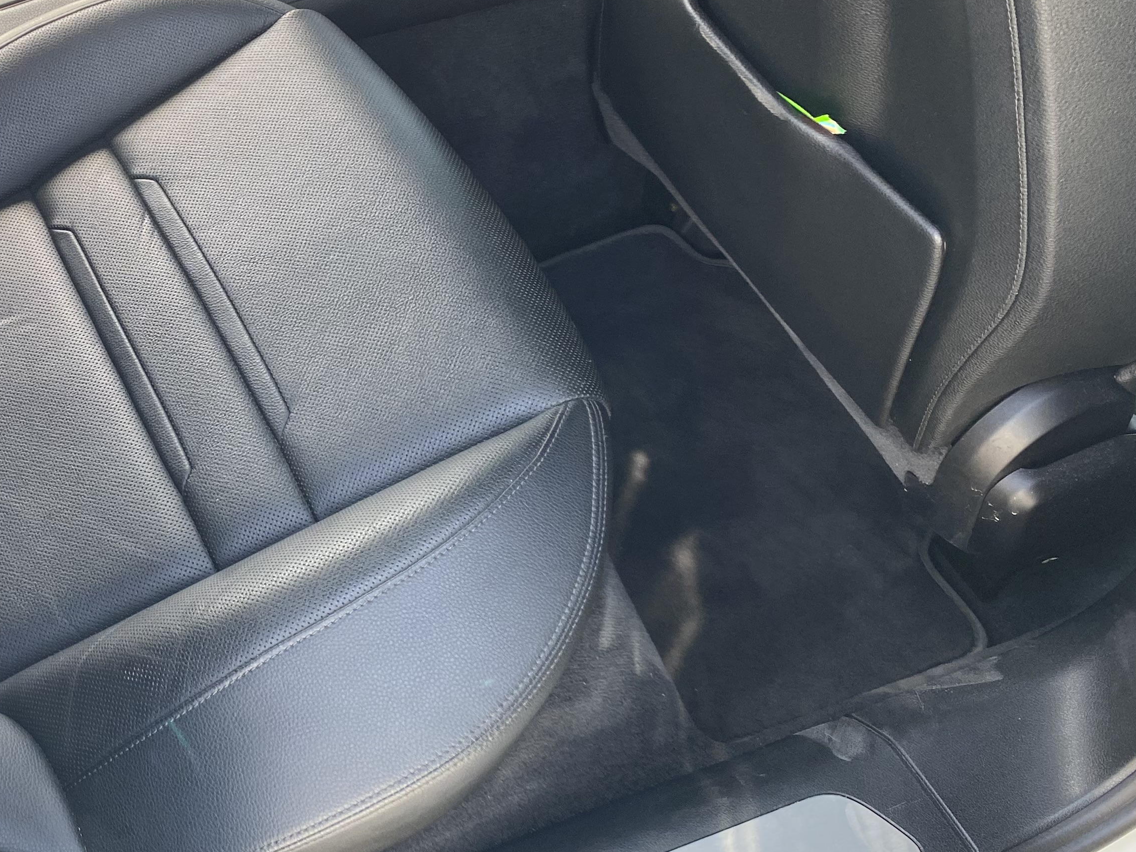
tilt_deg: -48.9
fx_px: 1510
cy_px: 340
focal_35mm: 46
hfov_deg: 39.1
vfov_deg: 31.4
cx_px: 177
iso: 80
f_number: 1.8
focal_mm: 4.25
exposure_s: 1/121
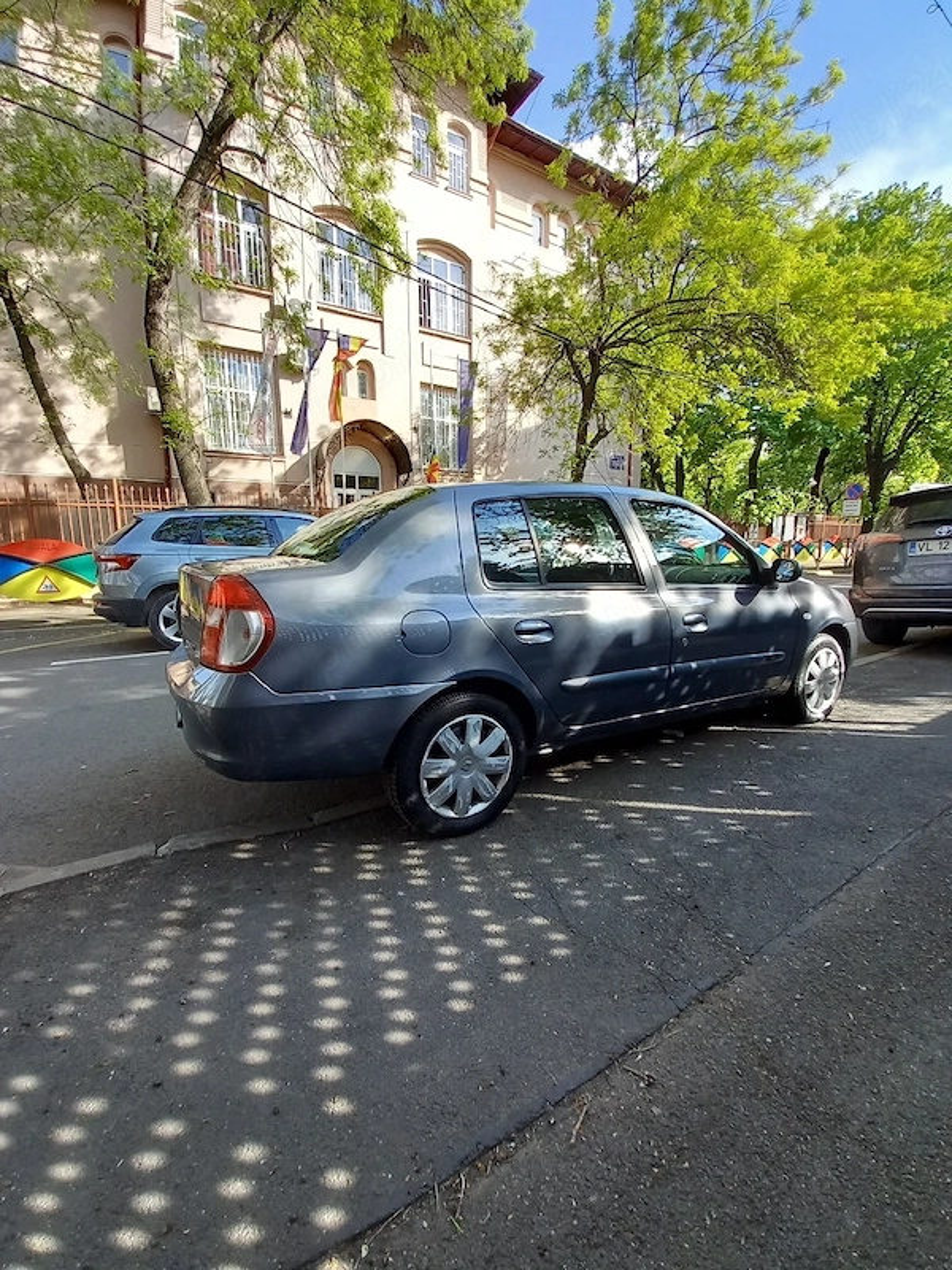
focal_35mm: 13
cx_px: 476
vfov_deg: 106.2
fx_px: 477
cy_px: 635
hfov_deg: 89.9
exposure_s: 1/139
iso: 50
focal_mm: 1.13
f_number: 2.2
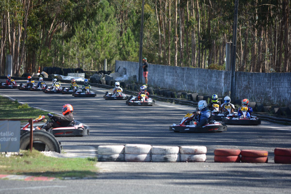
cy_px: 97
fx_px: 1819
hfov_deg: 9.1
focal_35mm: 225
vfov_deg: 6.1
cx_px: 146
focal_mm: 150
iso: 500
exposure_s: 1/1000
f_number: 5
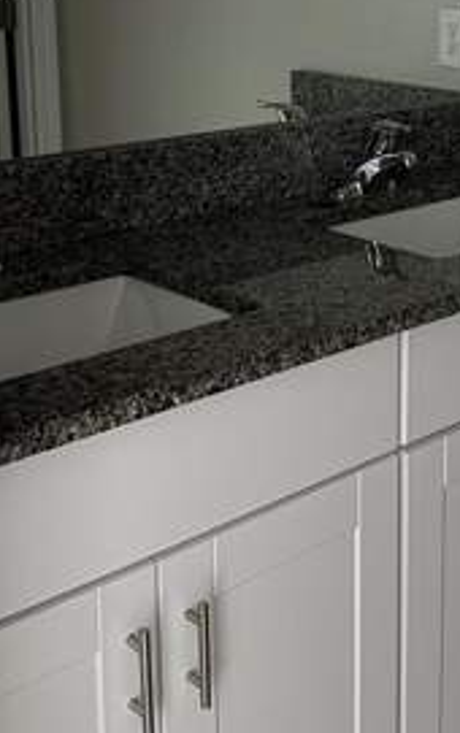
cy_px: 154
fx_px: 1200
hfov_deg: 21.4
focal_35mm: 60
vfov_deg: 33.1
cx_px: 387
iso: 1000
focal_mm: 6.76
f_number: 1.78
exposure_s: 1/30
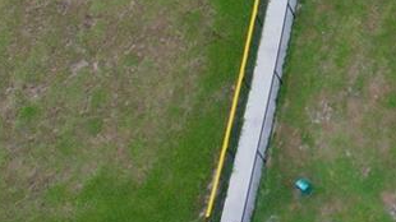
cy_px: -315
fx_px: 1249
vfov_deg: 9.1
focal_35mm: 119
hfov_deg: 16.8
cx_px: 547
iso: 100
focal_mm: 8.38
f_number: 2.8
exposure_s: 1/500
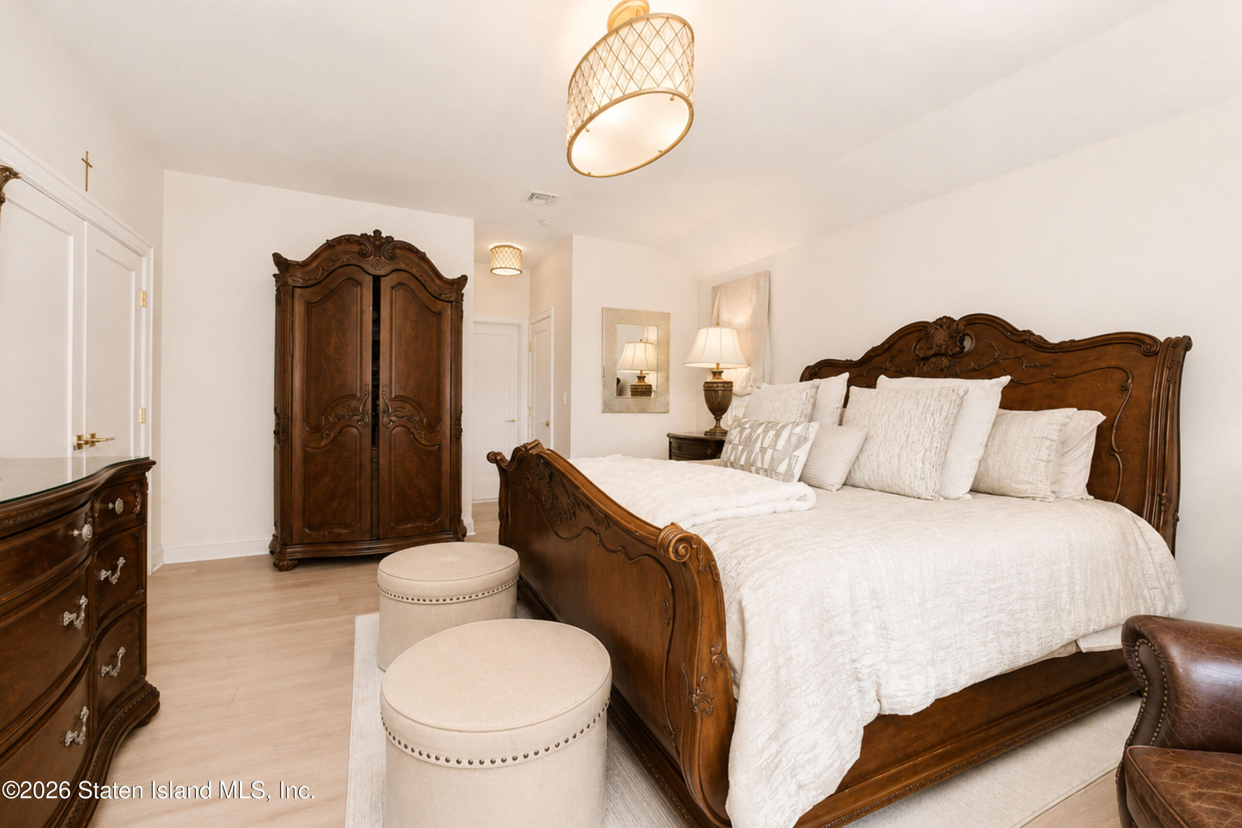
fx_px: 517
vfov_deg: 77.3
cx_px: 621
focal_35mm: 15
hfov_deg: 100.4
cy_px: 414
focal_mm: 10
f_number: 8
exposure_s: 1/60
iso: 2000
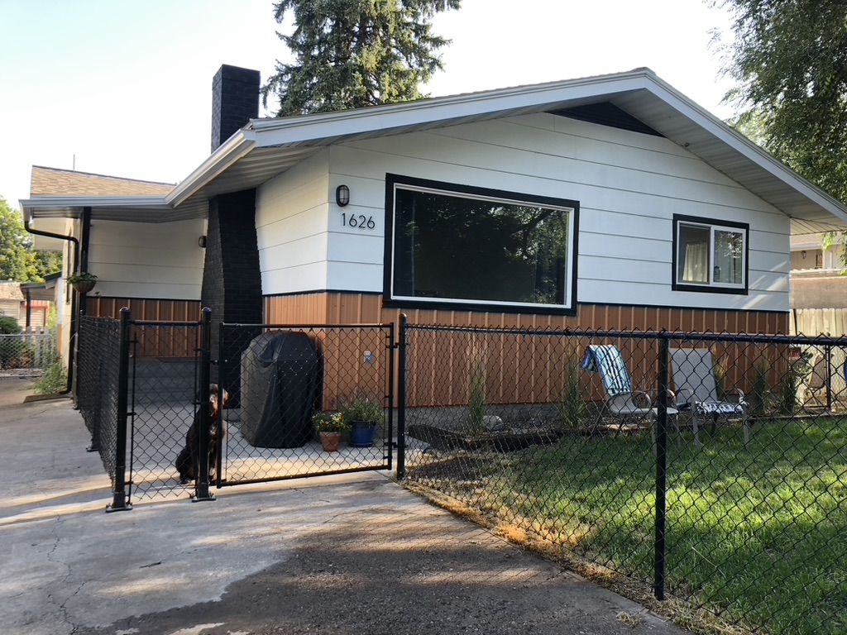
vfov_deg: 49.7
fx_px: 685
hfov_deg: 63.4
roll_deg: -1.2
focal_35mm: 28
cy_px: 318
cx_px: 424
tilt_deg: -1.3
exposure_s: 1/120
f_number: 1.8
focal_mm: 4
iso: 32
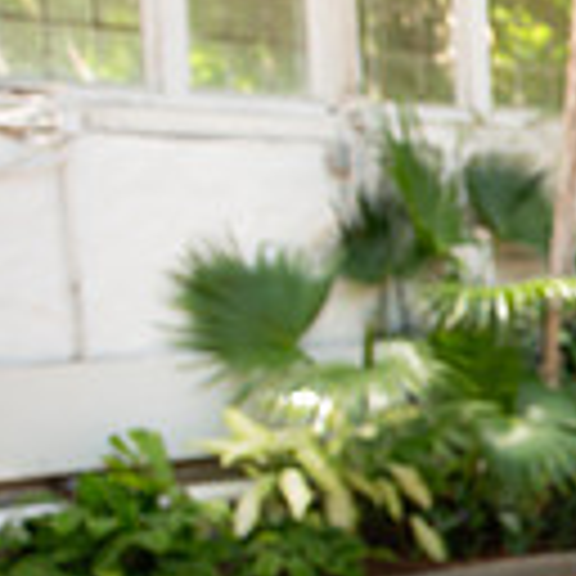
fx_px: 1883
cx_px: 1264
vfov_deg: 17.3
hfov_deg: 13.8
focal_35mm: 100
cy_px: 387
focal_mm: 26
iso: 200
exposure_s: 1/160
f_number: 2.8
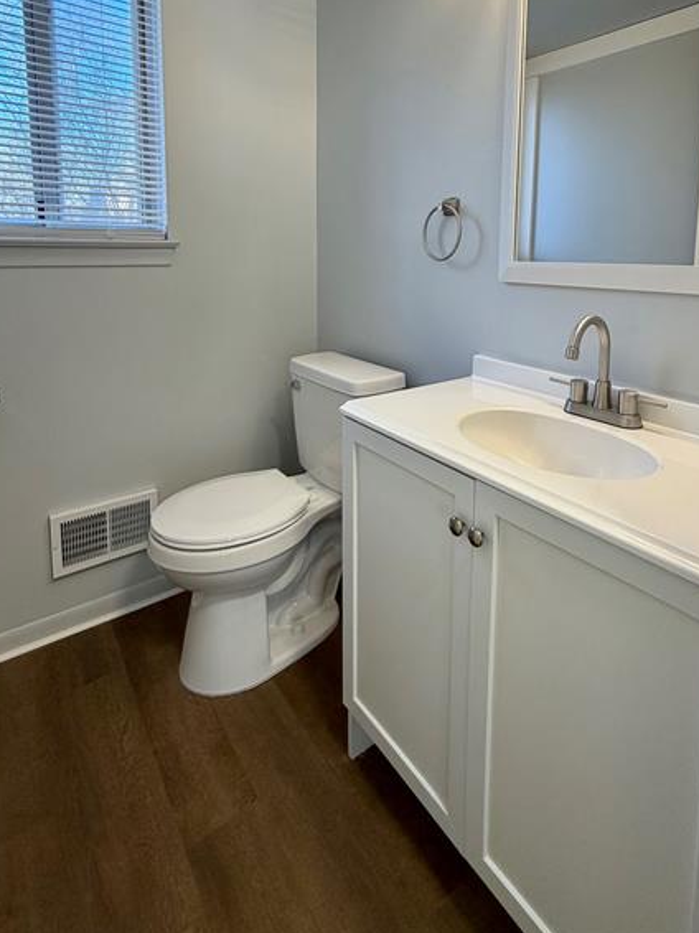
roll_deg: -0.3
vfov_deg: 81.7
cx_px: 402
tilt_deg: -5.4
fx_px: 512
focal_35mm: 19
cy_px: 308
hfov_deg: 68.3
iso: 160
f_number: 2.2
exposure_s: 1/120
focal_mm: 2.22
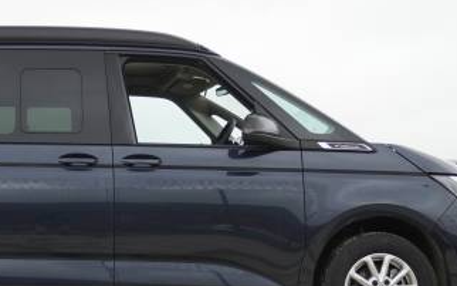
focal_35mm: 88
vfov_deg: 14.8
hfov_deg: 23.2
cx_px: 81
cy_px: 185
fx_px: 1096
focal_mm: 29
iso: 400
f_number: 4.5
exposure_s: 1/60
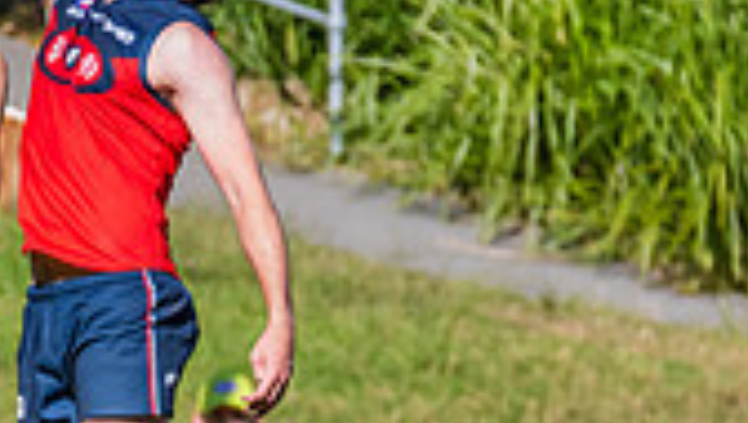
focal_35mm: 1811
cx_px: 57
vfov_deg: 0.7
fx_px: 35965
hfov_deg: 1.2
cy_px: 511
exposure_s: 1/1600
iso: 800
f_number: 10
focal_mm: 450
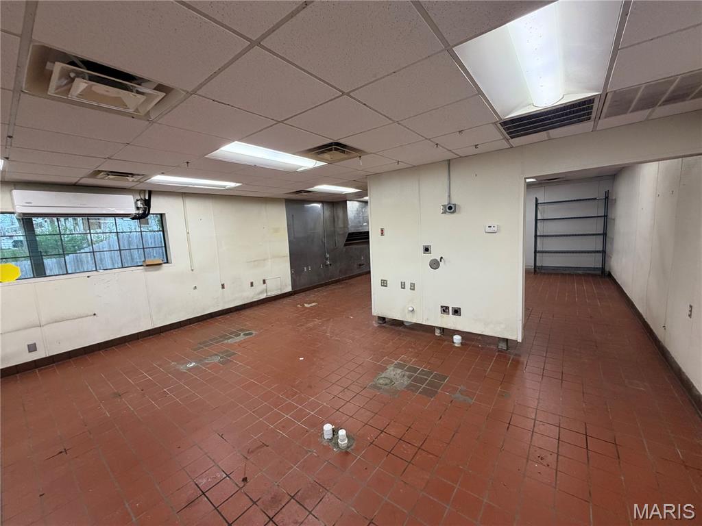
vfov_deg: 85.7
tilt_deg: -6.1
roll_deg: +2.5
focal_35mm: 14
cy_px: 263
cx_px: 351
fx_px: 284
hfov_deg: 102.1
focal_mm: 2.22
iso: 160
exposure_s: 1/121
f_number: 2.2
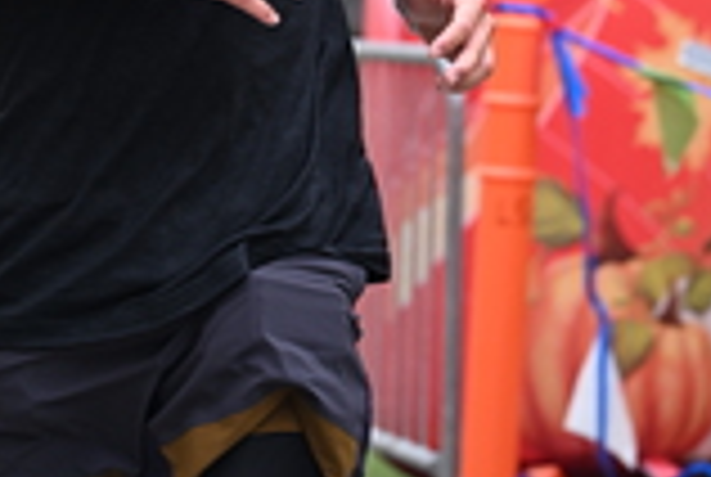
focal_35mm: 243
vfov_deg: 5.6
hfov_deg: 8.4
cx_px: 128
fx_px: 4808
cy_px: -436
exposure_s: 1/2000
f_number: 2.8
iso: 640
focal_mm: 70
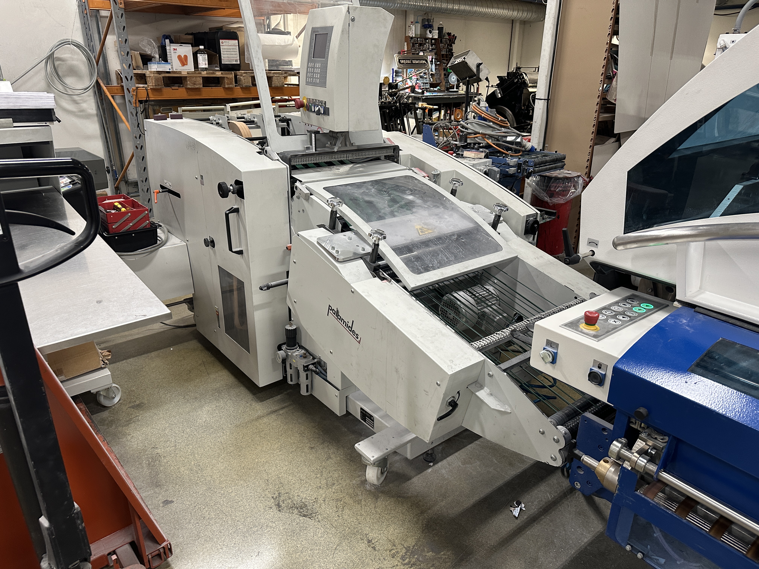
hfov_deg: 71.6
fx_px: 526
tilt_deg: -22.4
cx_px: 380
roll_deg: -0.5
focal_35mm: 24
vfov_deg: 56.8
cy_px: 284
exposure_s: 1/50
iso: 200
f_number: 1.78
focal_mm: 6.86
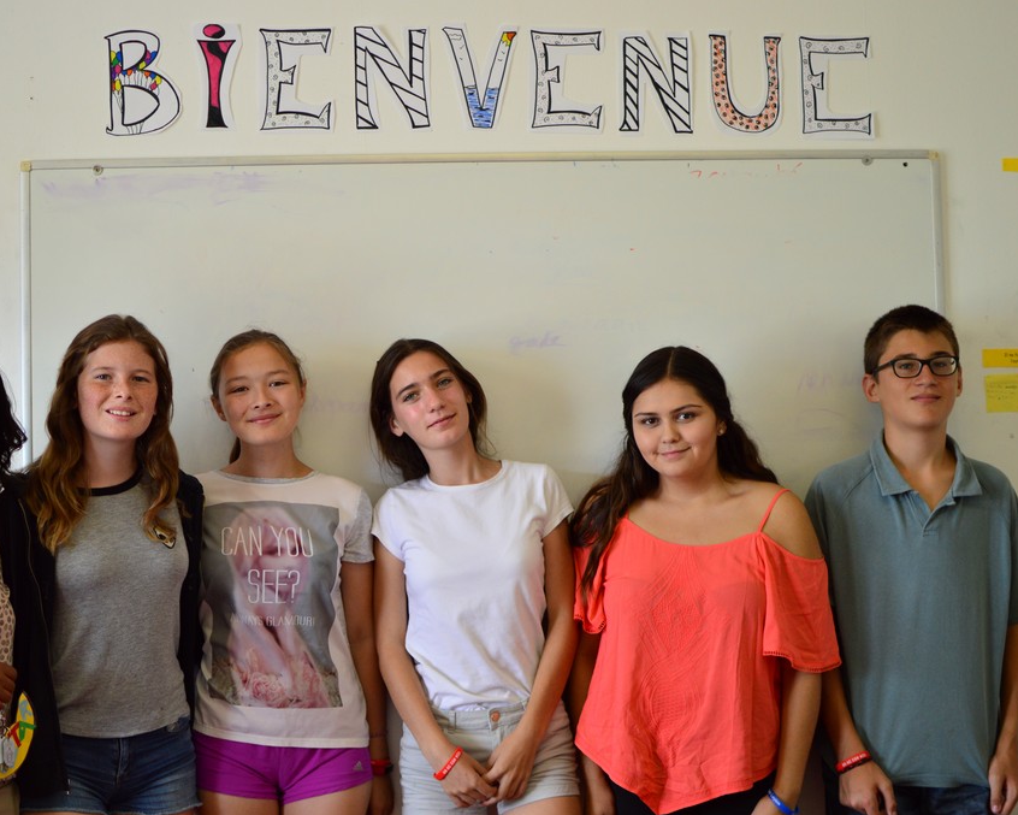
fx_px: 1795
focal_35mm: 60
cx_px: 419
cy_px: 408
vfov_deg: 25.6
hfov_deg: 31.6
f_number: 1.8
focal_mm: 35
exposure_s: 1/400
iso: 400
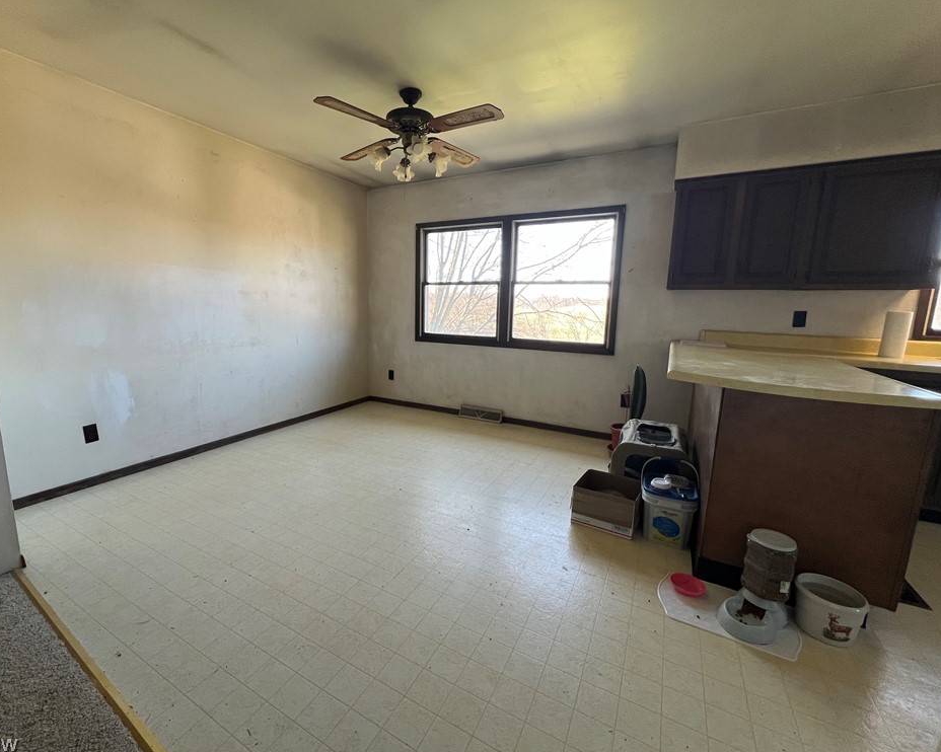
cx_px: 432
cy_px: 371
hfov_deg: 100.5
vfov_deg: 88.0
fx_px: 390
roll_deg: -1.4
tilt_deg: -10.3
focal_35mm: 14
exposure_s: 1/120
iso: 125
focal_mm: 1.57
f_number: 1.8
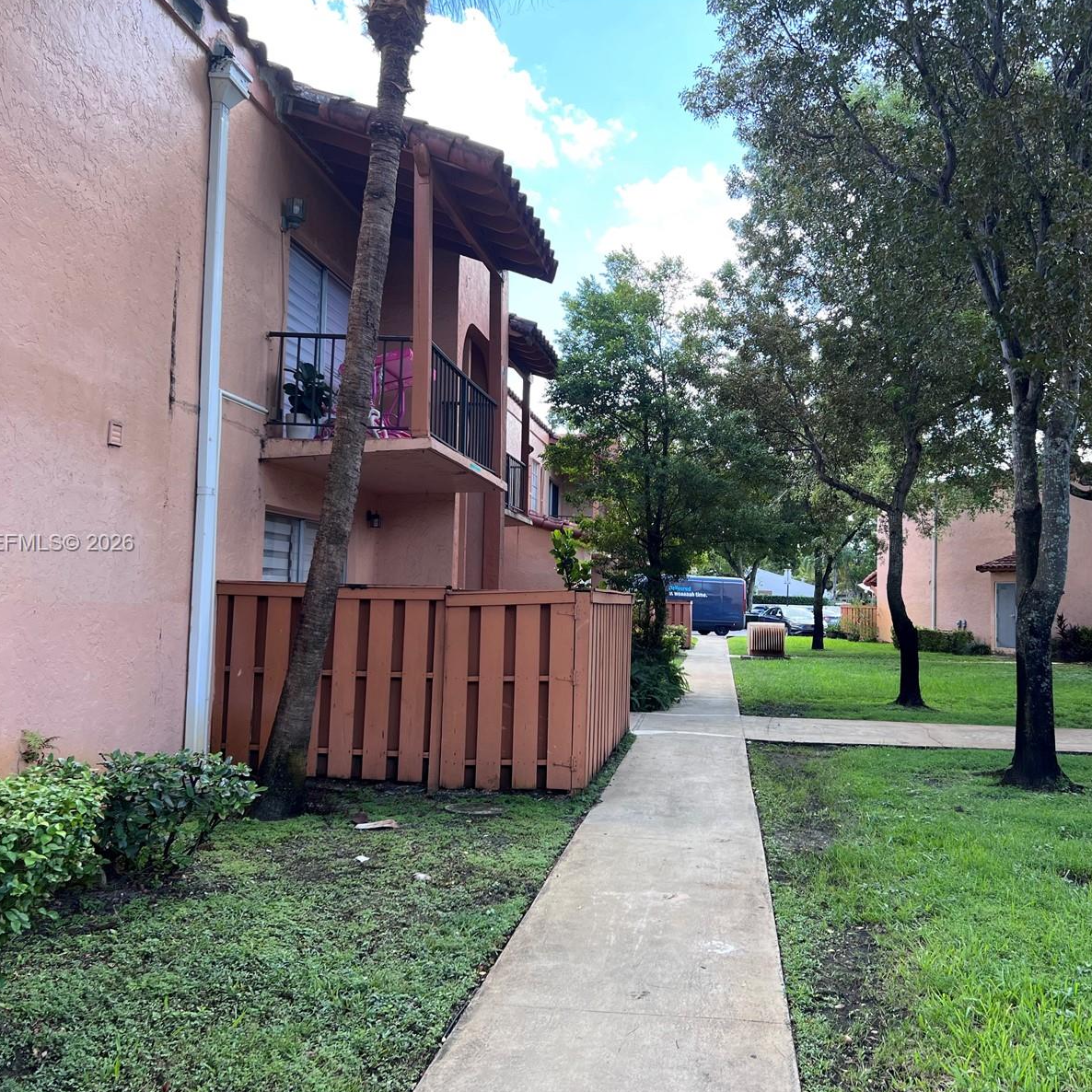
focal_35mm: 31
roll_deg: -1.3
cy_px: 544
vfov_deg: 52.5
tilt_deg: +4.6
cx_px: 584
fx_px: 1106
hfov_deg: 52.5
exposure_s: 1/383
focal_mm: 5.7
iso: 50
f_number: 1.5
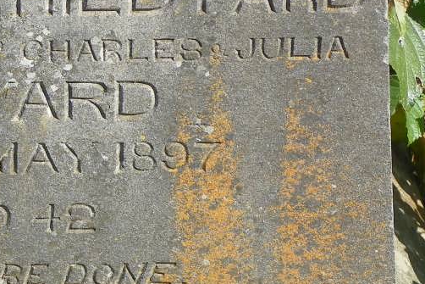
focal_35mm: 276
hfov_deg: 7.4
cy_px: 167
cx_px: -1
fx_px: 3259
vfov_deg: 5.0
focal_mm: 19.7
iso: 64
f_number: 4.5
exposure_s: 1/200
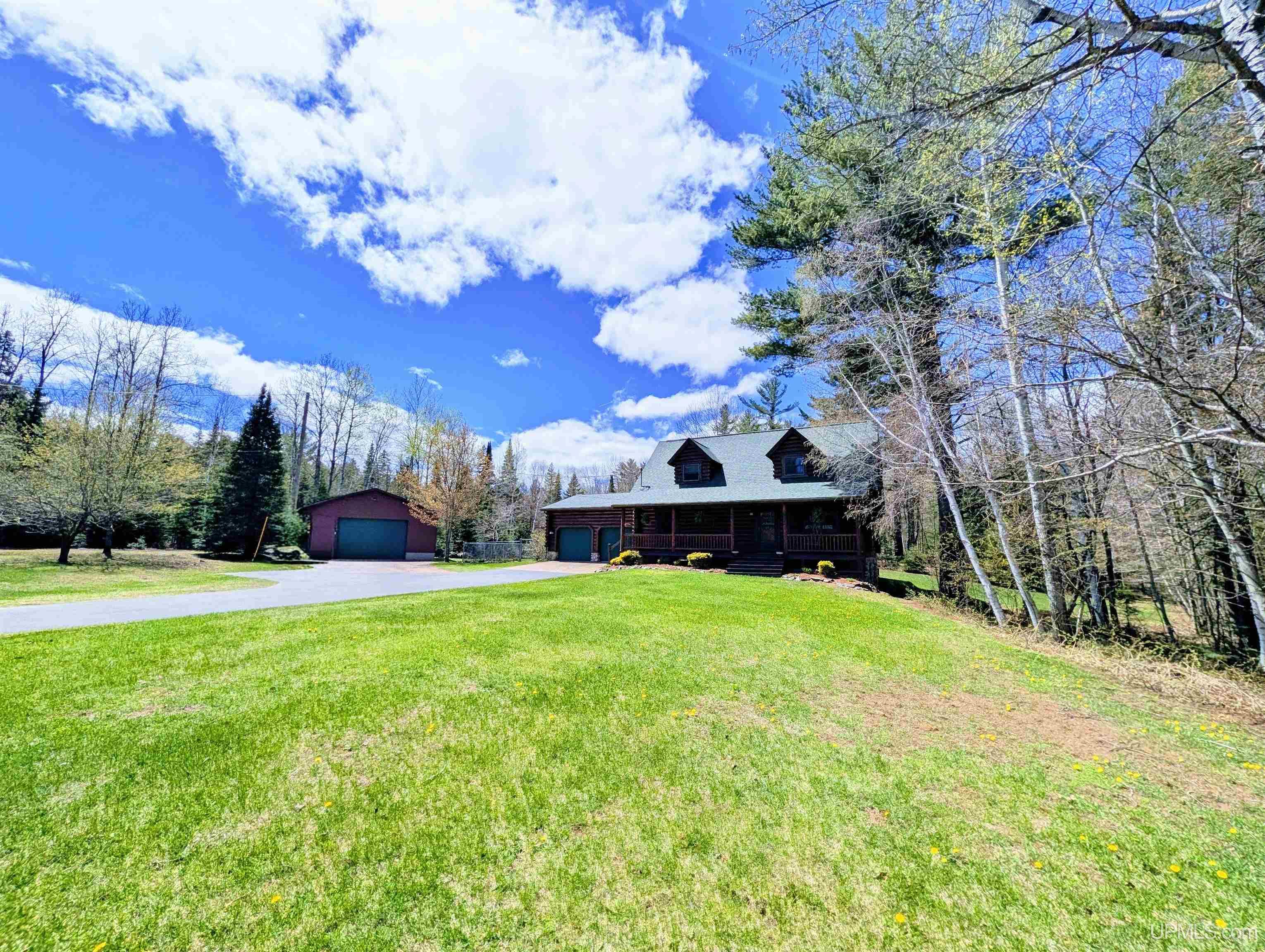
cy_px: 476
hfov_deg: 110.5
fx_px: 439
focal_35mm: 12
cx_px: 632
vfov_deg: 94.6
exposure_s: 1/6494
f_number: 1.7
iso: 47
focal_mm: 2.02
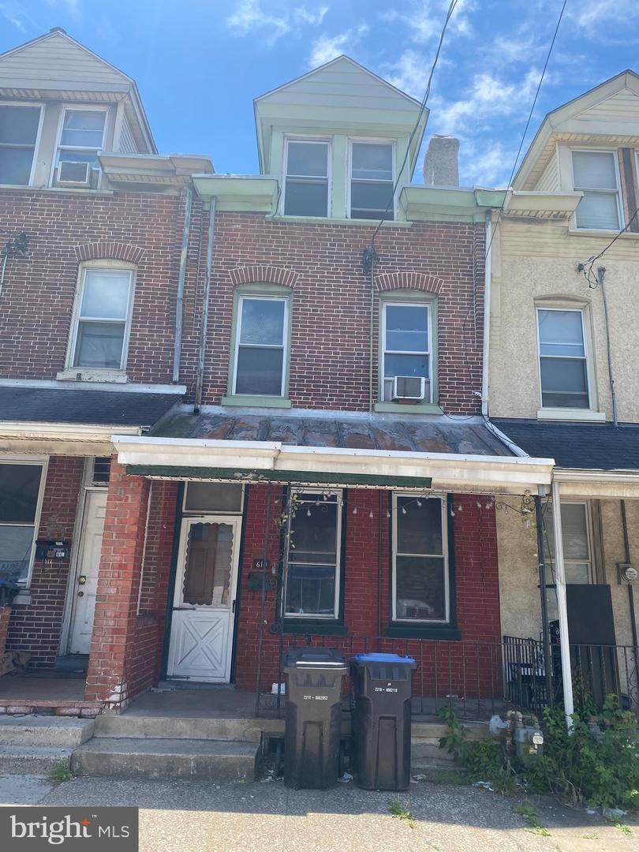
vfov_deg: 67.3
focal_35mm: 26
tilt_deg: +14.9
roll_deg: -1.5
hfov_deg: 53.1
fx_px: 640
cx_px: 320
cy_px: 426
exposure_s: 1/1330
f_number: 1.8
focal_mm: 4.25
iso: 32
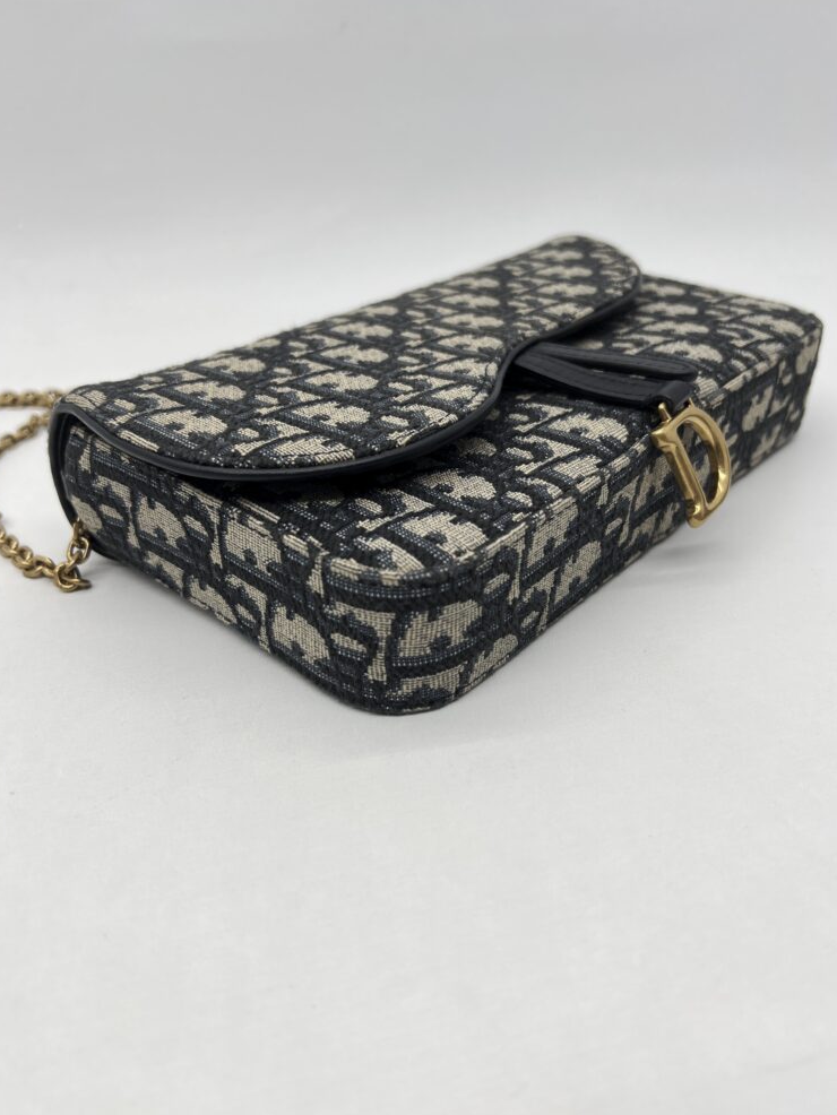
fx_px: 870
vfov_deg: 65.3
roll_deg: +1.6
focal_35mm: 27
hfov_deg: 51.4
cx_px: 422
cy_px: 565
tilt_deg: -30.0
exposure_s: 1/265
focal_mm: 5.7
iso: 40
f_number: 1.5
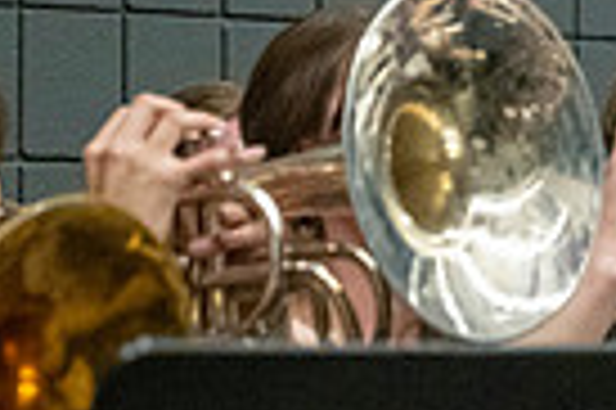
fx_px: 5059
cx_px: 1142
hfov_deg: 6.8
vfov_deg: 4.6
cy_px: 336
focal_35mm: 296
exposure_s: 1/500
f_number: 4
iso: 10000
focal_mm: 70
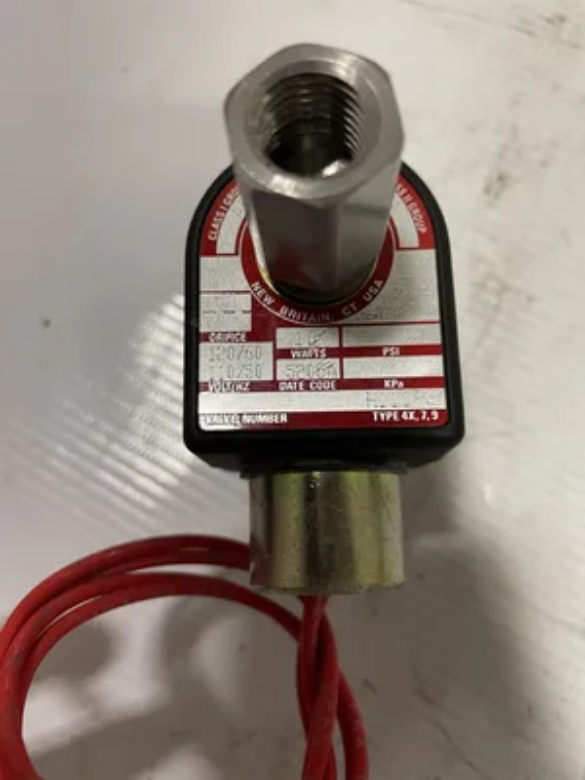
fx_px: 586
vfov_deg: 67.3
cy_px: 390
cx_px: 292
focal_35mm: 26
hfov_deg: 53.1
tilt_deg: -78.0
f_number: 1.6
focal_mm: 4.2
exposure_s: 1/60
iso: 160
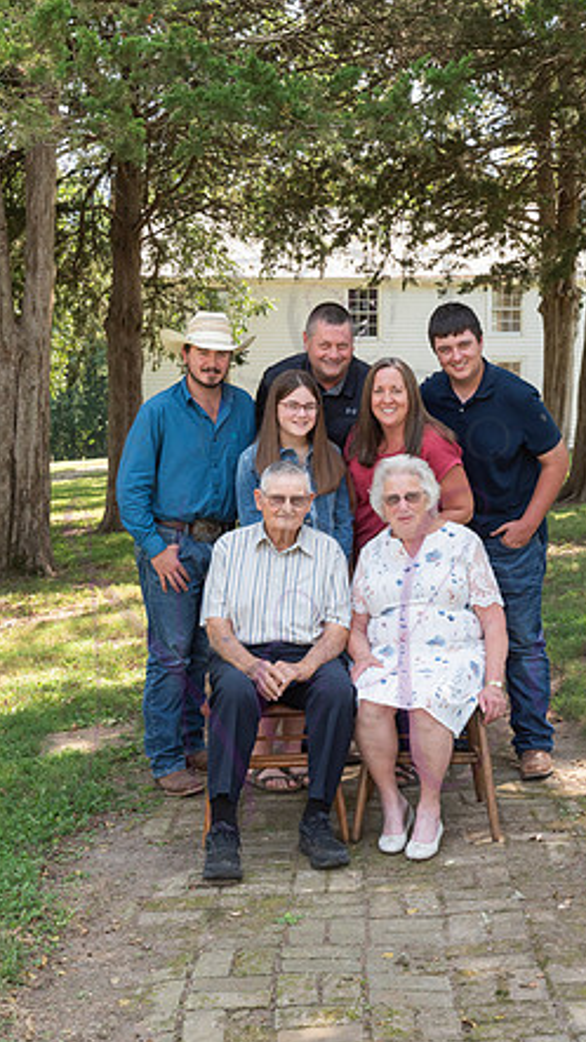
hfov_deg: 24.4
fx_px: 1354
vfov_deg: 42.1
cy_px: 522
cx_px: 351
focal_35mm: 49
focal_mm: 46
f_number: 10
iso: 500
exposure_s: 1/200
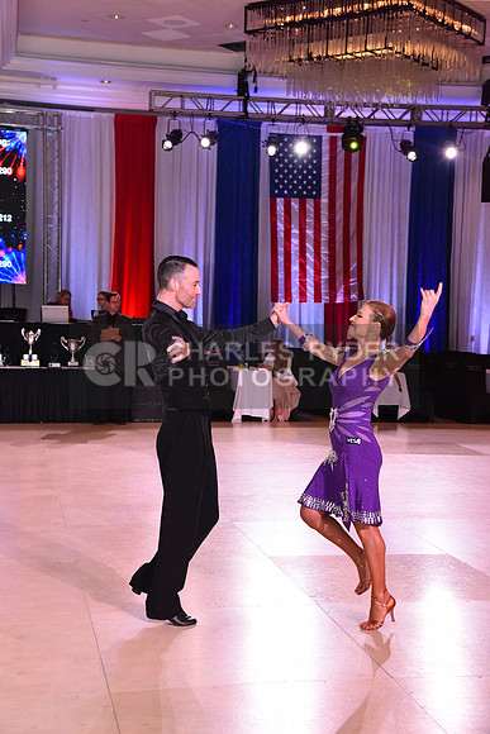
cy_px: 367
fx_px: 1183
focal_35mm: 58
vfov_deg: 34.5
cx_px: 245
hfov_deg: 23.4
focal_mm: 58
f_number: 6.3
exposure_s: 1/320
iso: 2500
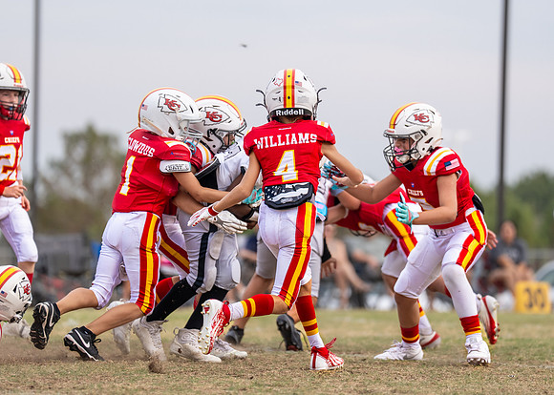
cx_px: 259
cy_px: 186
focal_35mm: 344
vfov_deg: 4.2
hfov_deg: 5.9
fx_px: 5415
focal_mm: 200
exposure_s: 1/1600
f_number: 2.8
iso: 160
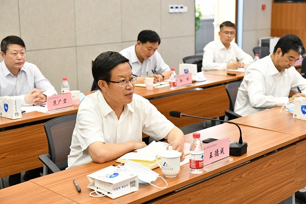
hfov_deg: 36.3
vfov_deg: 24.6
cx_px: 153
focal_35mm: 55
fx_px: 467
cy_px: 102
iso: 3200
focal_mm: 55
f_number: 4.5
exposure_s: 1/60
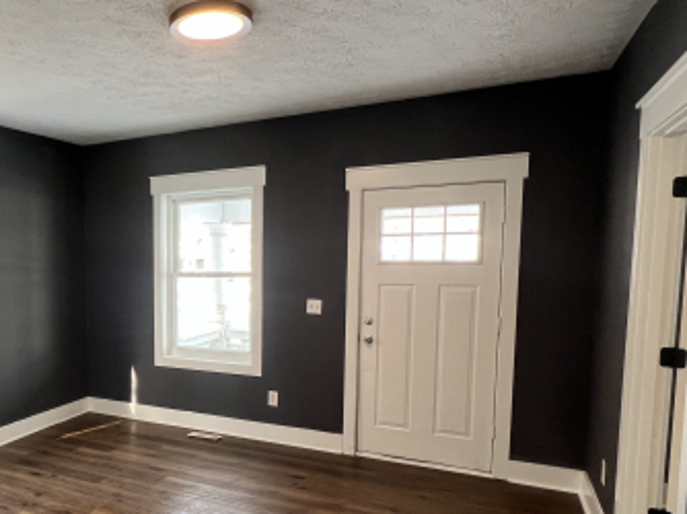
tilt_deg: -5.3
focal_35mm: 26
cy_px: 306
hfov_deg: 63.1
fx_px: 516
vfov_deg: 52.7
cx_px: 166
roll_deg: +0.5
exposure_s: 1/120
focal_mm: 1.57
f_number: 1.8
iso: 125
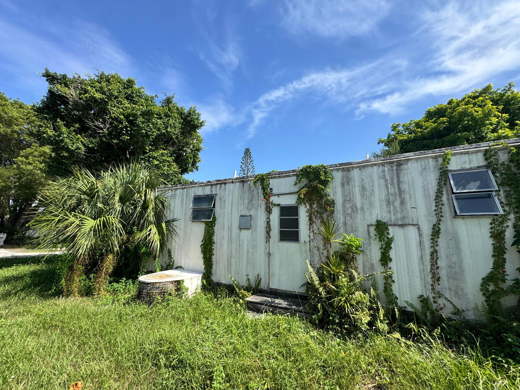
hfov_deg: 102.1
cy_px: 195
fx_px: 210
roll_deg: +0.1
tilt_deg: +9.7
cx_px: 260
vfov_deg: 85.7
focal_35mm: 14
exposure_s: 1/1178
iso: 50
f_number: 2.2
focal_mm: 2.22
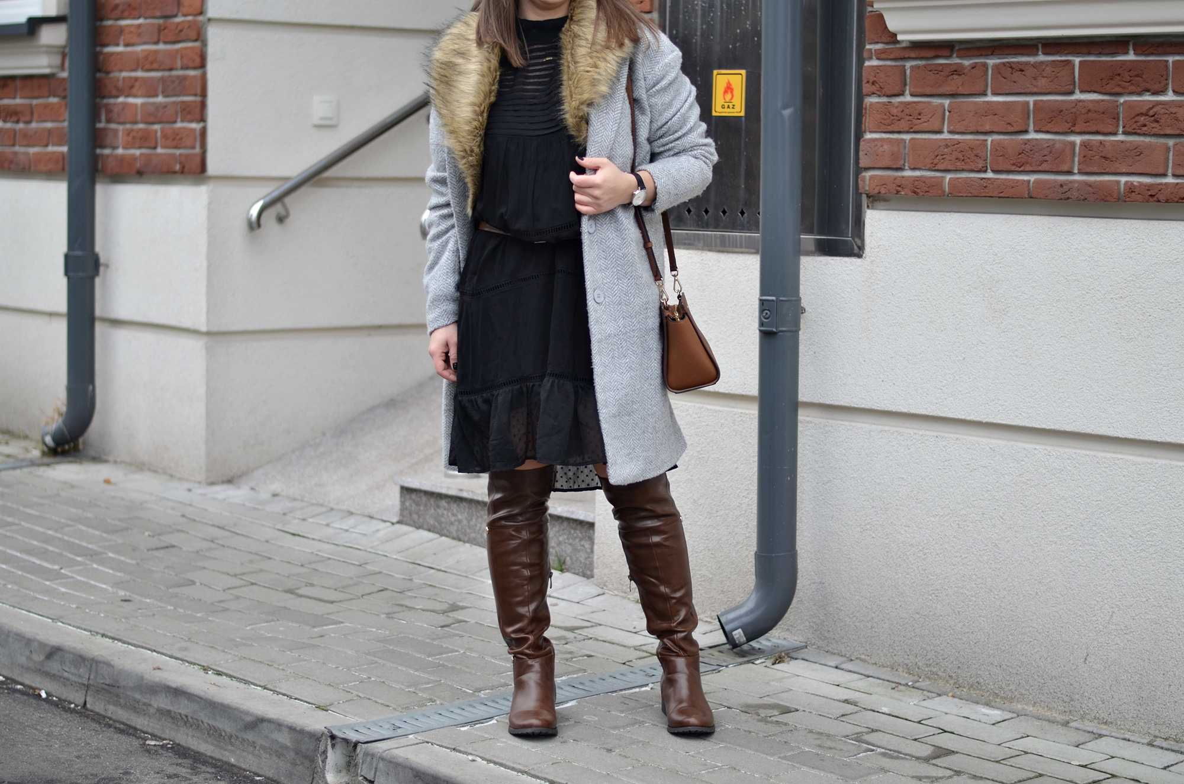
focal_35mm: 75
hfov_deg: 27.0
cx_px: 592
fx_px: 2462
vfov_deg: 18.1
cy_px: 392
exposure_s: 1/160
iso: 100
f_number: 1.8
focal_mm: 50
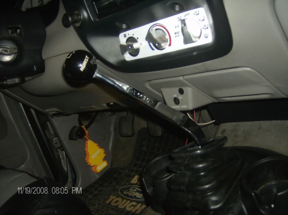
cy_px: 108
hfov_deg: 51.5
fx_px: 299
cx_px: 144
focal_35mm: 36
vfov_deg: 39.5
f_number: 2.8
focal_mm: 6
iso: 200
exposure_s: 1/60
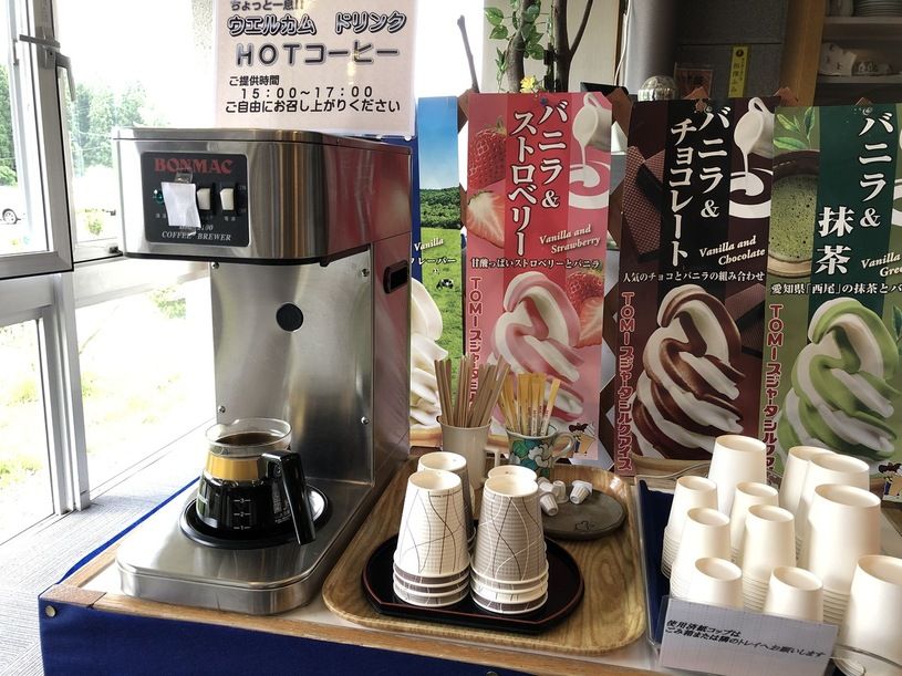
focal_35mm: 28
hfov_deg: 63.5
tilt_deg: -11.3
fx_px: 729
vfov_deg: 49.7
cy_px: 338
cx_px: 451
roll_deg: -0.5
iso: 20
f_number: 1.8
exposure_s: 1/33
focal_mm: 3.99
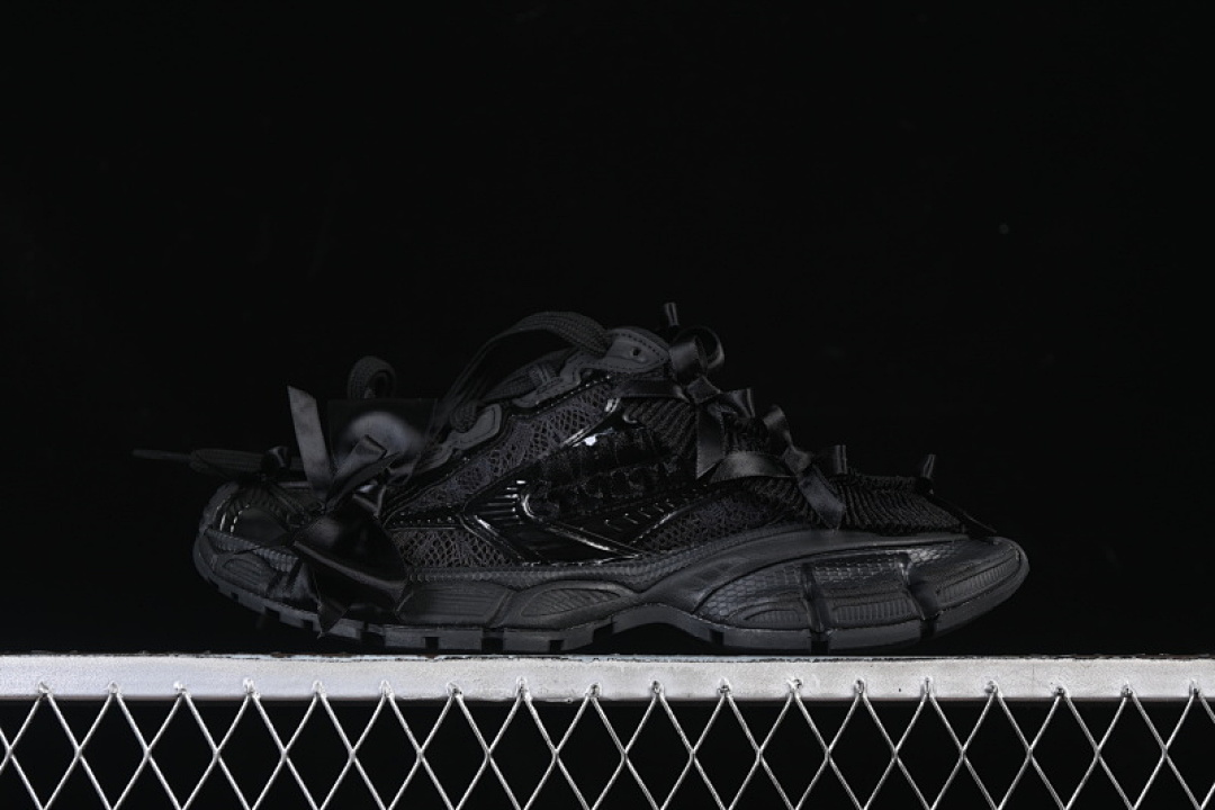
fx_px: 2531
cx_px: 608
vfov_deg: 18.2
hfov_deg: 27.0
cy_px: 405
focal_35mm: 75
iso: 160
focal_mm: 50
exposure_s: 1/60
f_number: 6.3
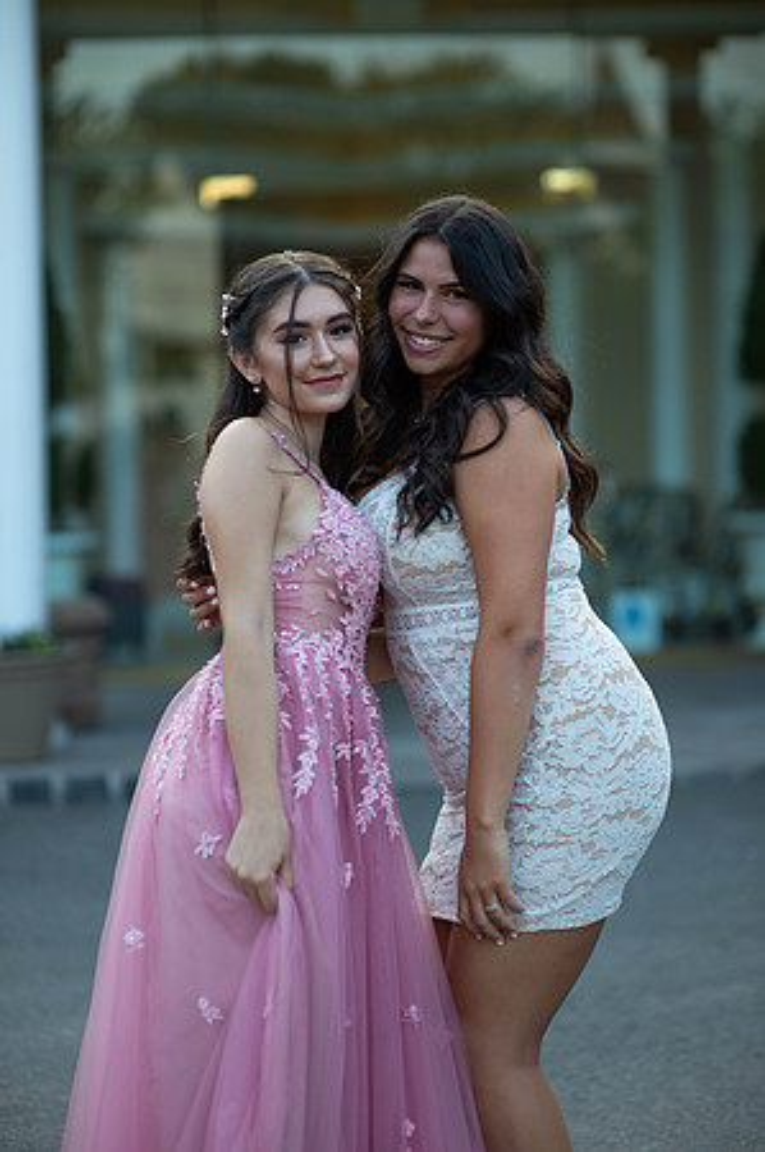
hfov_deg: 16.0
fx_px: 2715
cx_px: 382
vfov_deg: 23.9
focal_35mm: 85
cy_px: 576
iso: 250
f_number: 2
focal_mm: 85
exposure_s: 1/1000
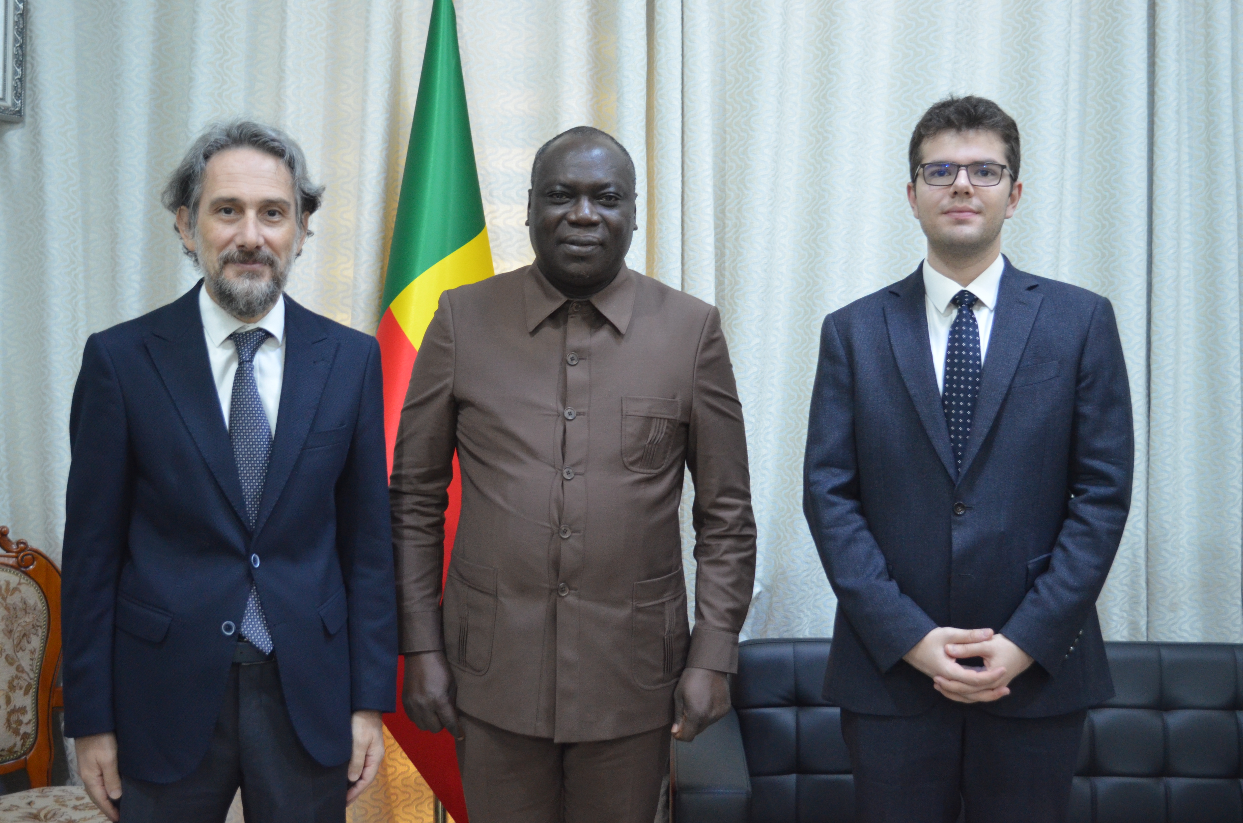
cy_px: 412
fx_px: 1499
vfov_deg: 30.7
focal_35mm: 44
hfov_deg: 45.0
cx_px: 622
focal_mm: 29
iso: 1800
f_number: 4.5
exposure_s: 1/30
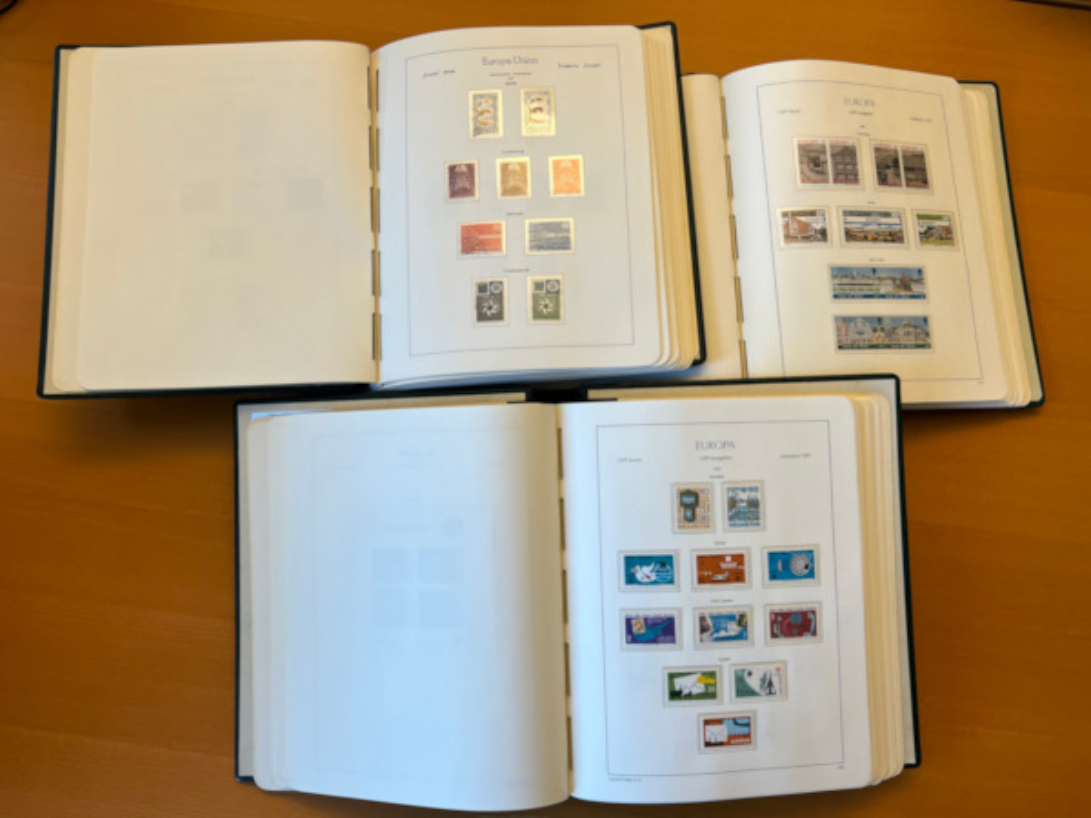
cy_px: 409
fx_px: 819
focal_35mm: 26
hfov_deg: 67.3
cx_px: 546
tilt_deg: -79.5
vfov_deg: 53.1
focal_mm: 5.7
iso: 40
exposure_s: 1/100
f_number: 1.5
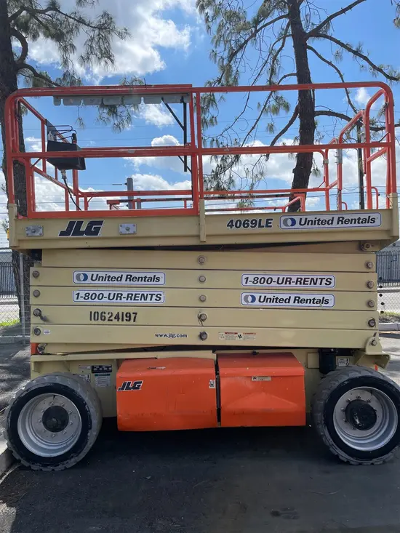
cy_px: 266
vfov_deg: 67.3
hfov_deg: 53.1
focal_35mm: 26
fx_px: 400
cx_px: 200
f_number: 1.6
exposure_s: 1/4000
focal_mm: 4.2
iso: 32
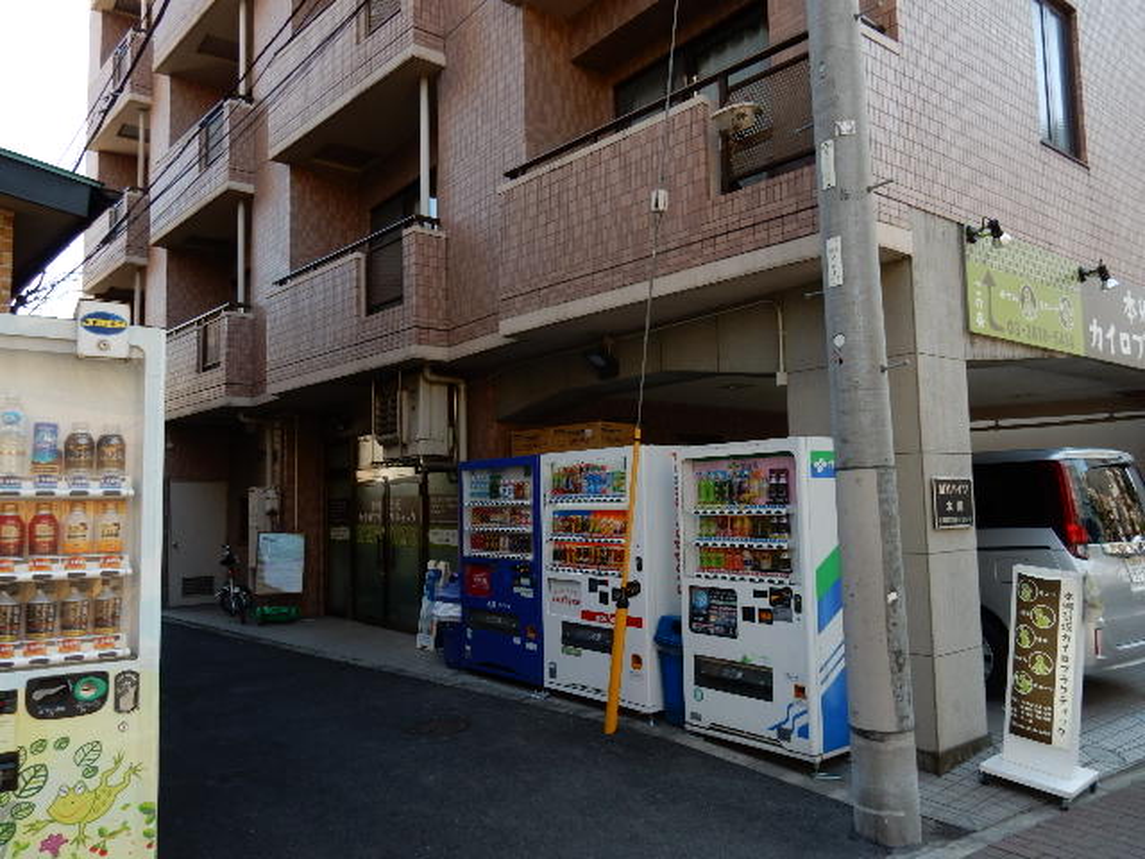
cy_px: 430
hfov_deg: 69.4
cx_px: 572
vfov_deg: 54.9
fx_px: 827
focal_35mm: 25
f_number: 3.7
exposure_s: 1/200
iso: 125
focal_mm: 4.5
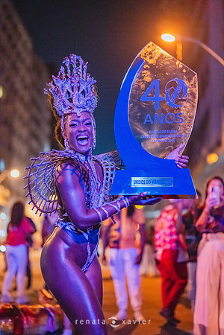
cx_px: 112
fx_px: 467
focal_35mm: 50
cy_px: 168
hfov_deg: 27.0
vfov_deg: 39.6
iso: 6400
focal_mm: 50
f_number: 1.2
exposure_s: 1/250
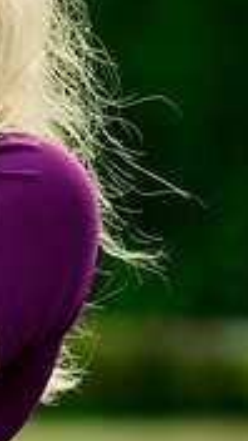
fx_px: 6254
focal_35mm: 535
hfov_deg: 2.3
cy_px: 109
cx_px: -413
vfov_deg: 4.0
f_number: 4
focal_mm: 155
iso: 160
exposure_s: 1/200
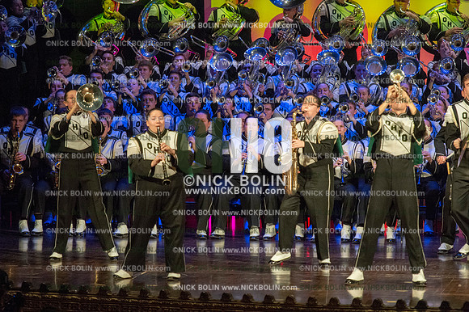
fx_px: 3125
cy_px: 156
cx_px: 234
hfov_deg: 8.6
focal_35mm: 240
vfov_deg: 5.7
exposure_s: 1/400
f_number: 5.6
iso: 8000
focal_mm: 240
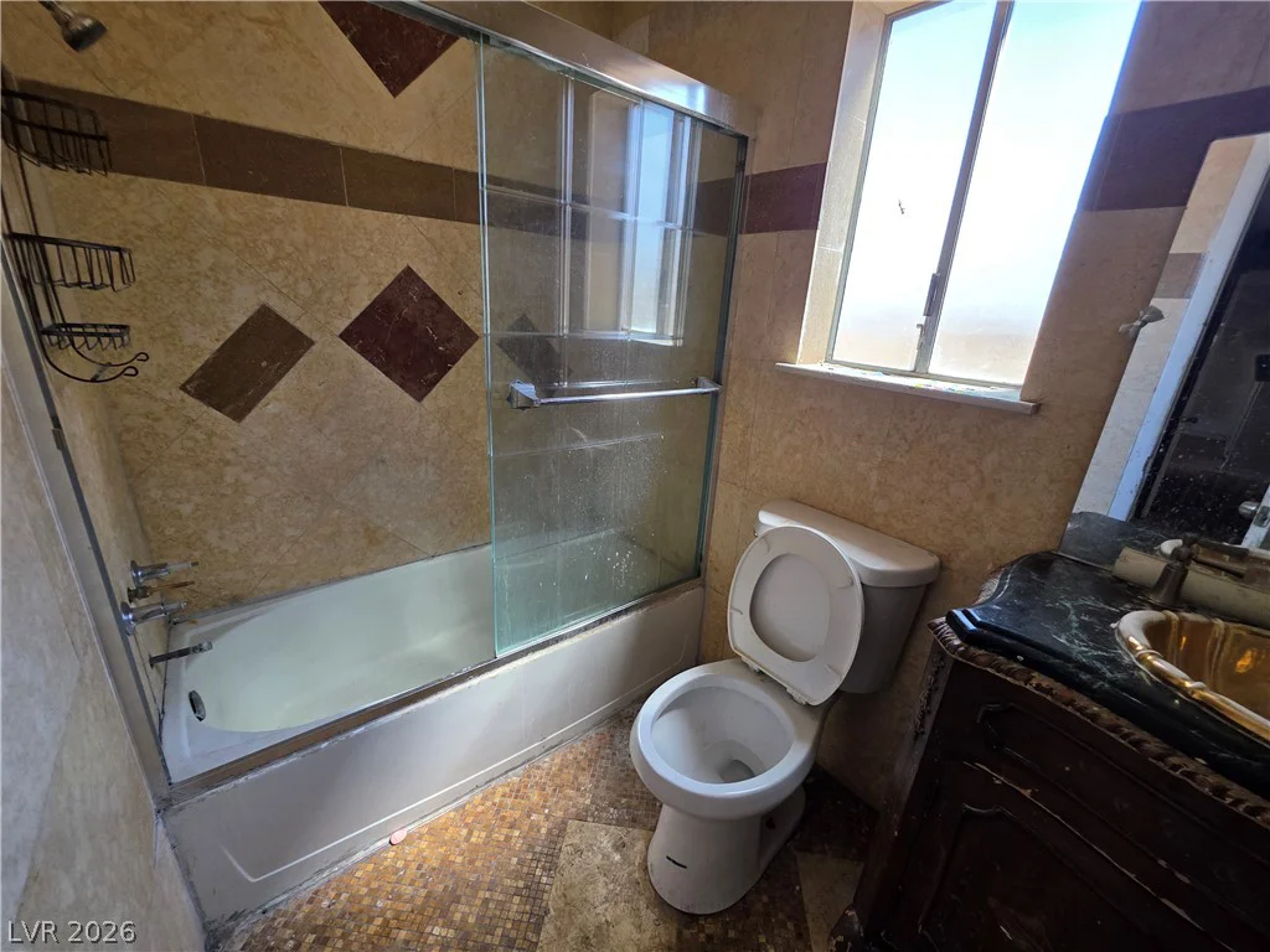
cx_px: 635
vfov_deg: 89.9
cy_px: 476
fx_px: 477
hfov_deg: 106.2
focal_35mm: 13
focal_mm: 2.2
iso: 100
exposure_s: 1/120
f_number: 1.9
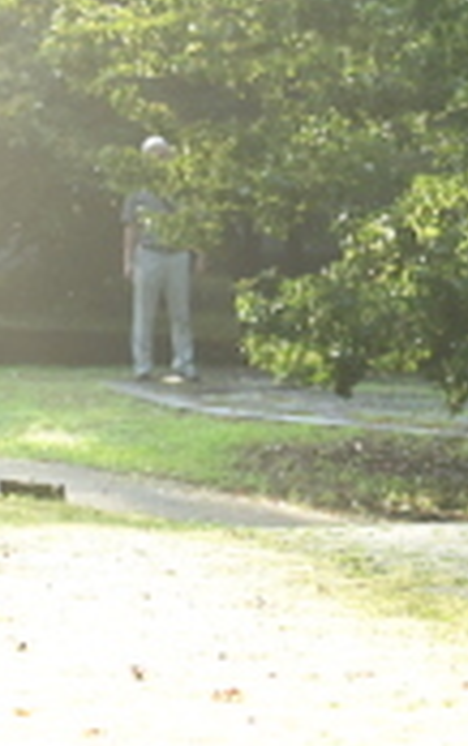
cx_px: -657
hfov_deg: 7.5
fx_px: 3341
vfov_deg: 12.4
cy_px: -178
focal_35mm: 164
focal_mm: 35
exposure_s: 1/1600
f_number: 2.8
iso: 1000
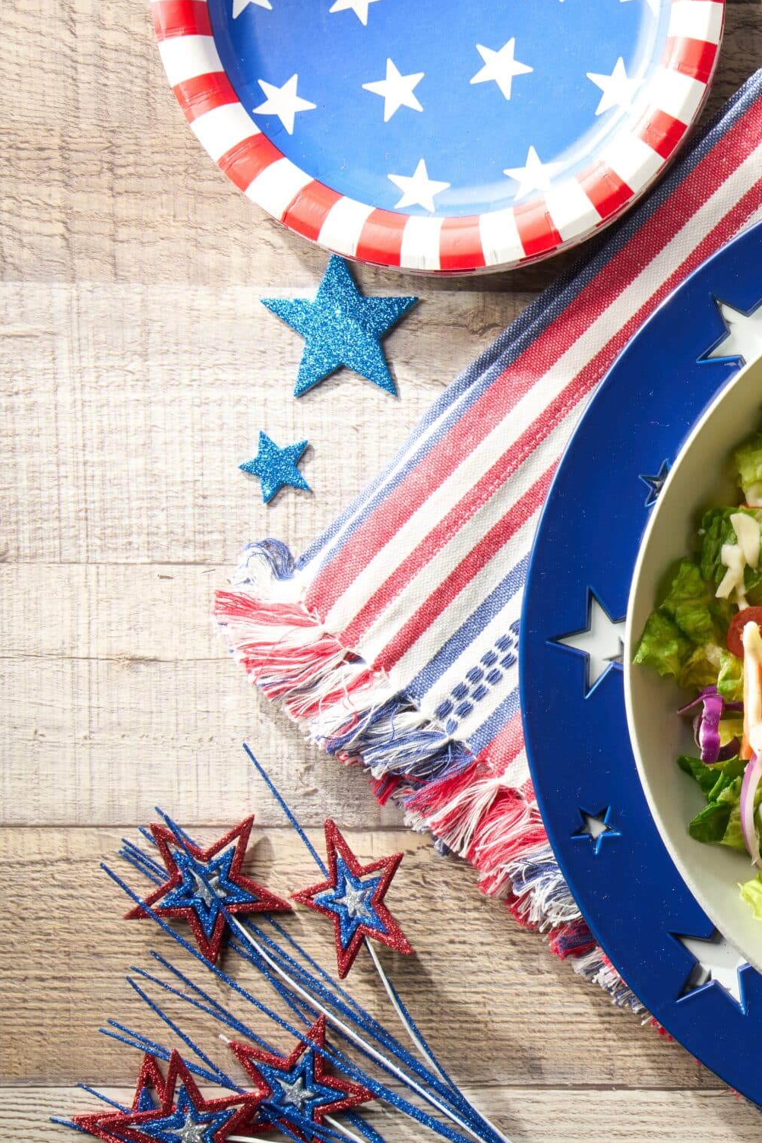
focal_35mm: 80
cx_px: 957
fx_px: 2539
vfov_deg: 25.3
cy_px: 639
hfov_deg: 16.3
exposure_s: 1/25
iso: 640
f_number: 11
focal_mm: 47
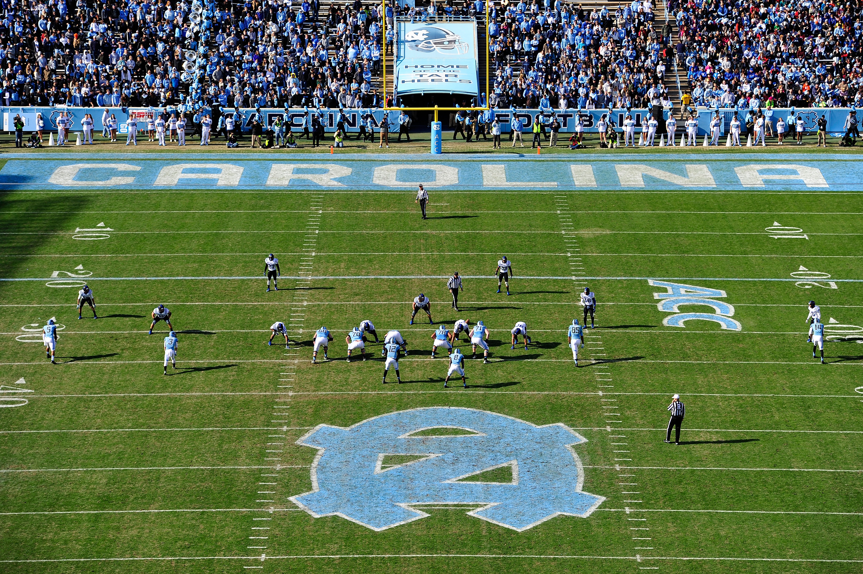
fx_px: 2635
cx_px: 432
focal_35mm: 110
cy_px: 287
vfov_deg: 12.4
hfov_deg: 18.6
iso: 400
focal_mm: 110
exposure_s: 1/2000
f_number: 4.5
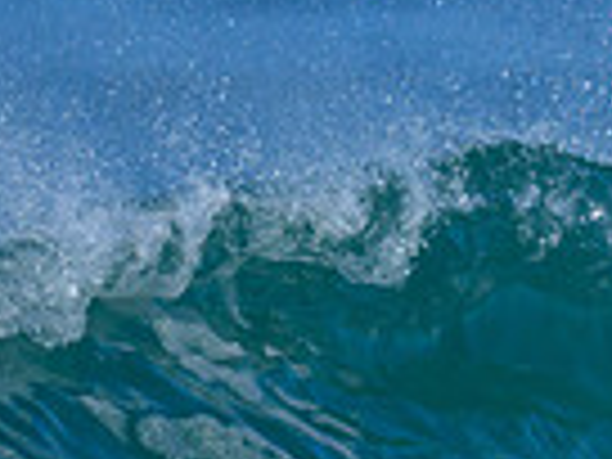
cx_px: 1110
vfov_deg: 0.3
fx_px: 79647
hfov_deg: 0.4
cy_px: 685
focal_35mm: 4505
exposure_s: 1/2000
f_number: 6.3
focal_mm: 800
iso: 280
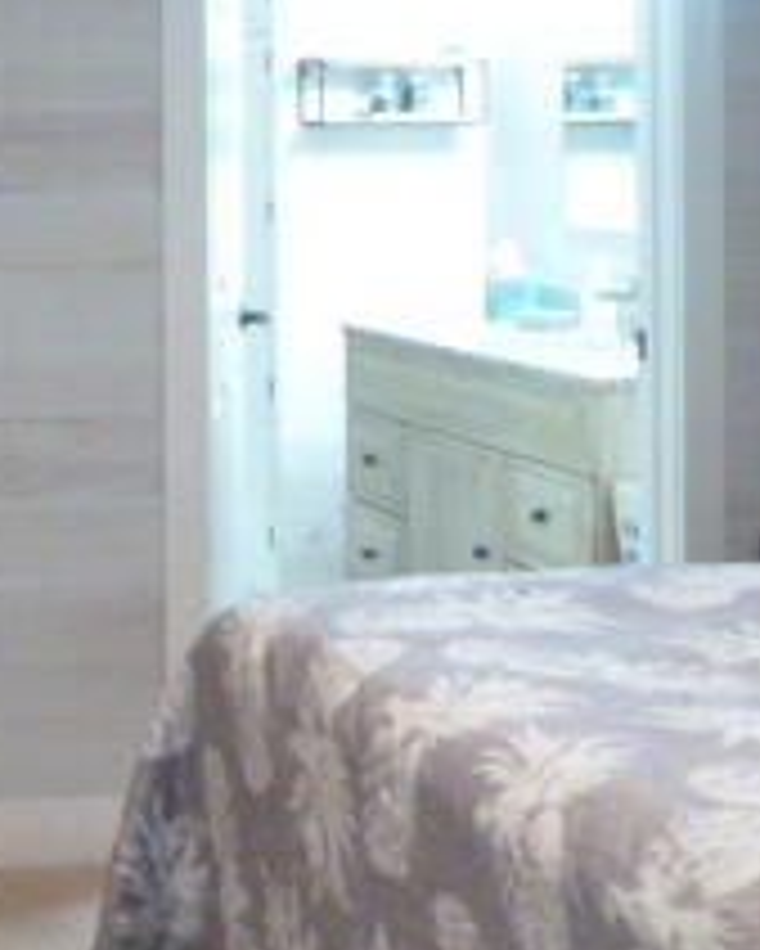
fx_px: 2079
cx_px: -463
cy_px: 131
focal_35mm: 74
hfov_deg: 17.9
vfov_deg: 25.1
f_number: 3.3
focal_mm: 4.1
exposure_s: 1/25
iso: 800
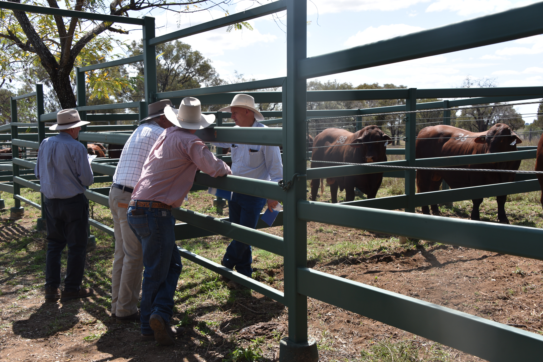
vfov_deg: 30.5
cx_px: 272
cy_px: 181
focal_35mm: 44
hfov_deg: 44.5
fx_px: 664
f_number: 9
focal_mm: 44
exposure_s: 1/320
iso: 200
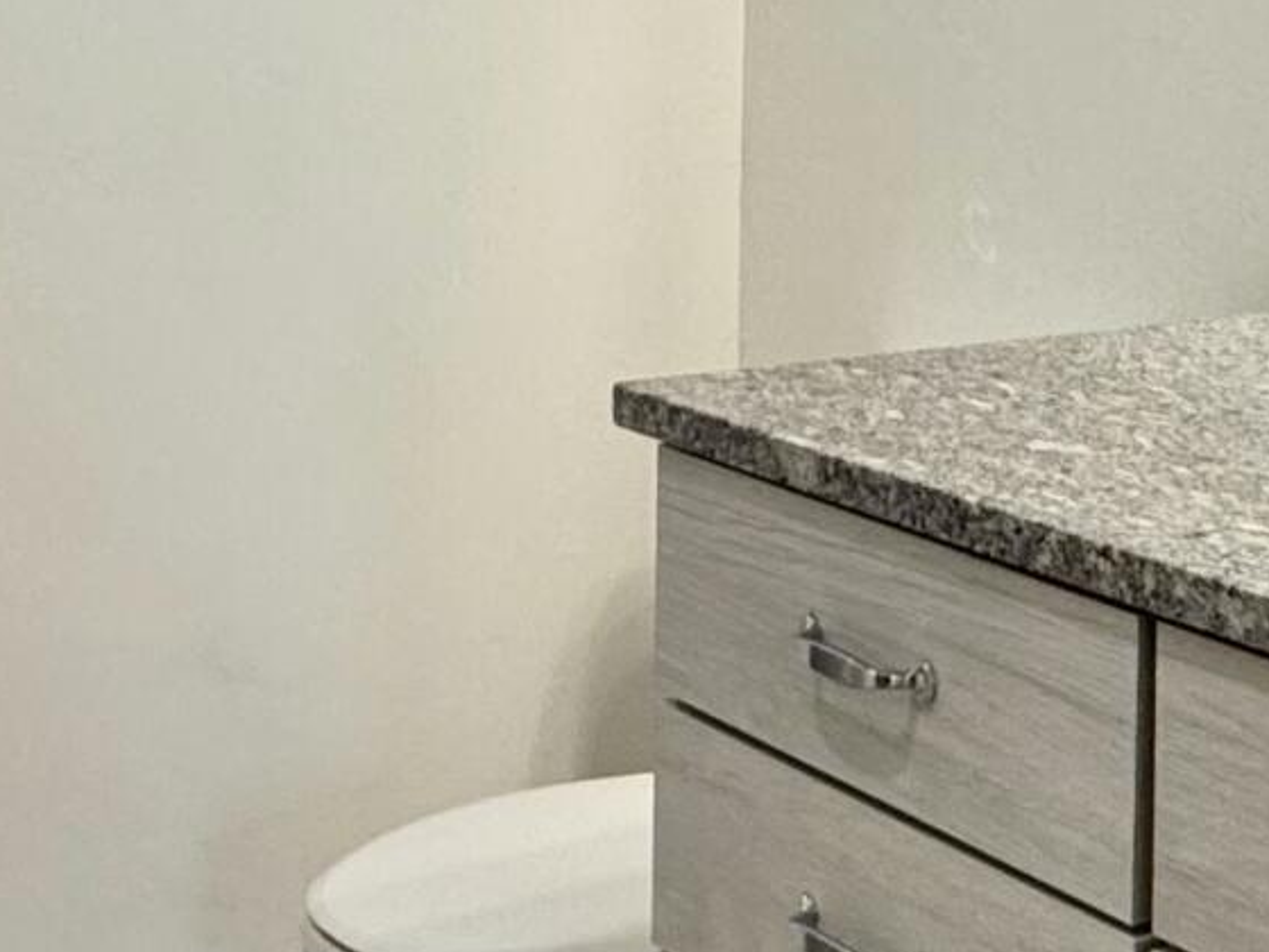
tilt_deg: -1.5
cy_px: -107
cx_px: 544
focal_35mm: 75
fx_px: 2749
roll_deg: -0.7
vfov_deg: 18.8
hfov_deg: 26.0
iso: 200
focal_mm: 2.22
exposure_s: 1/120
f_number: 2.2
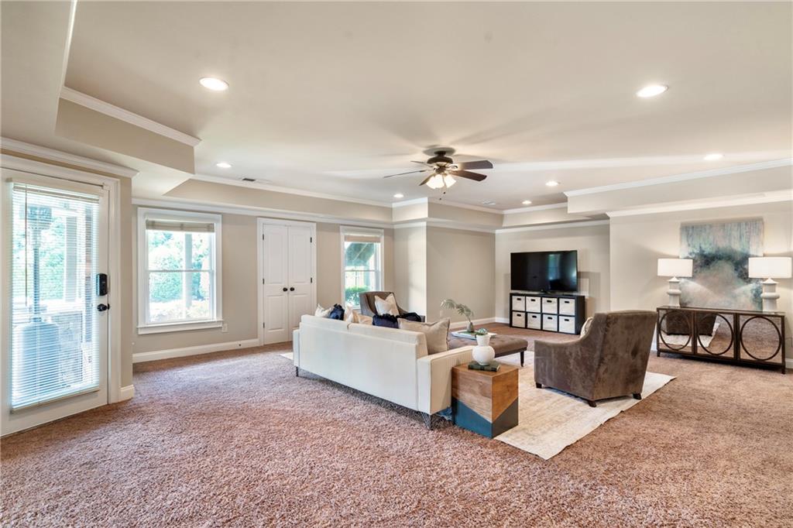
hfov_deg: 93.3
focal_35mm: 17
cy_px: 264
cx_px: 396
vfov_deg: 70.4
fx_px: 374
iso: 500
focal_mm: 17
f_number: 8
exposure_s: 1/6
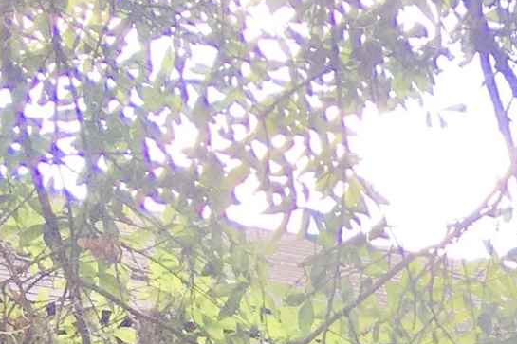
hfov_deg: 10.2
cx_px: 1313
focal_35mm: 170
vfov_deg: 7.3
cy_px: 945
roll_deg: +1.4
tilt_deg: +0.1
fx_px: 2441
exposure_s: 1/120
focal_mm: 4.15
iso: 32
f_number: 2.2
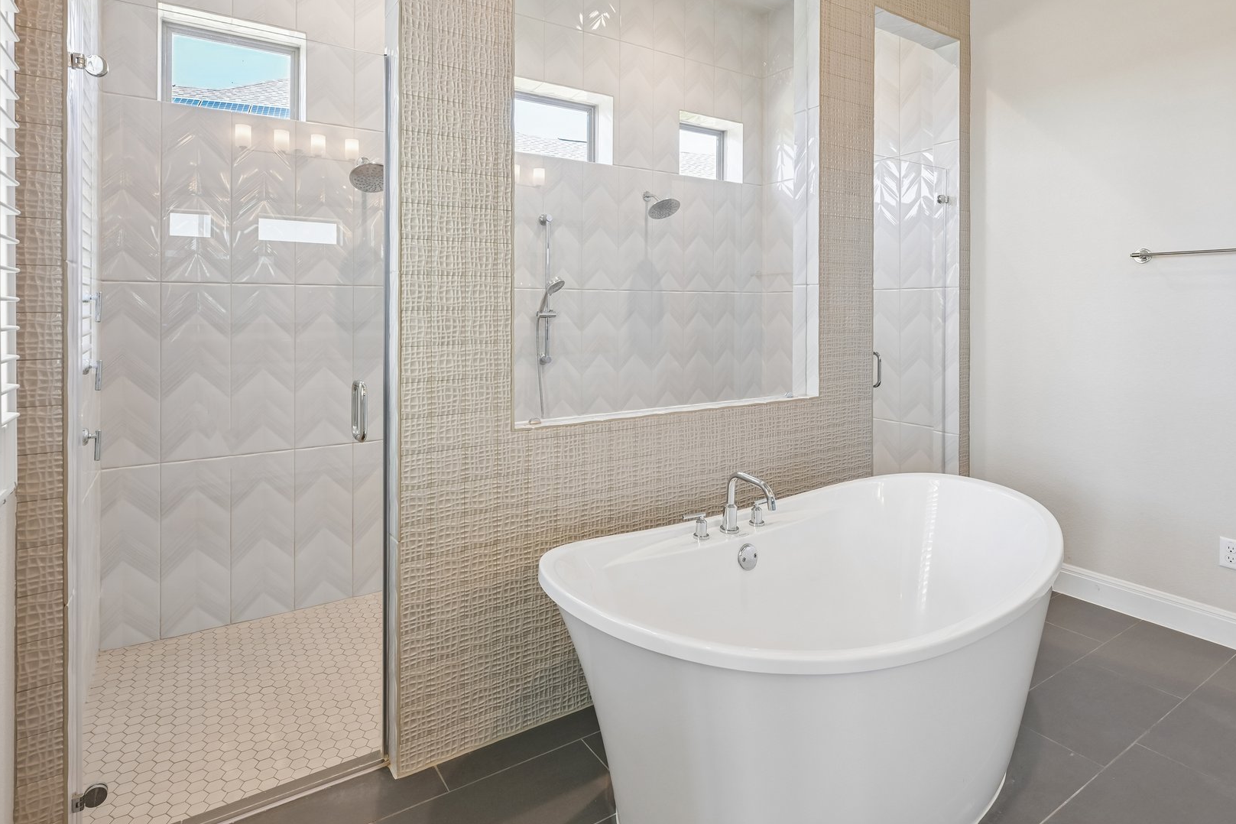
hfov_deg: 86.9
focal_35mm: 19
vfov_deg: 63.6
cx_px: 608
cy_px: 307
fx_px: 652
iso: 200
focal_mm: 15
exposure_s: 1/15
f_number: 6.7
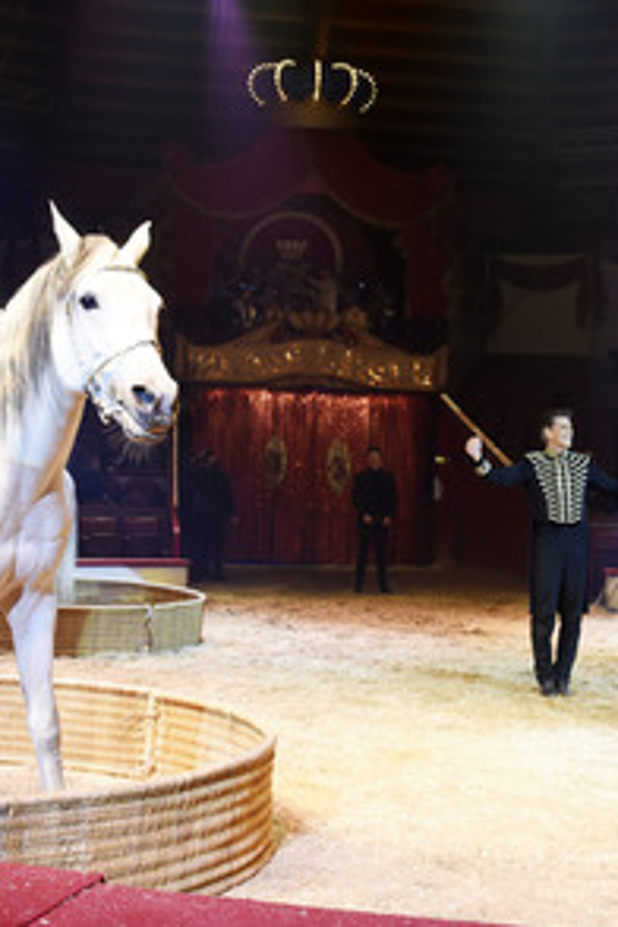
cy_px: 460
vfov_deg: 40.3
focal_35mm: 49
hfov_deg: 27.5
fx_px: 1262
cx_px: 336
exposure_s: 1/60
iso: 1600
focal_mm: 32
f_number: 6.3
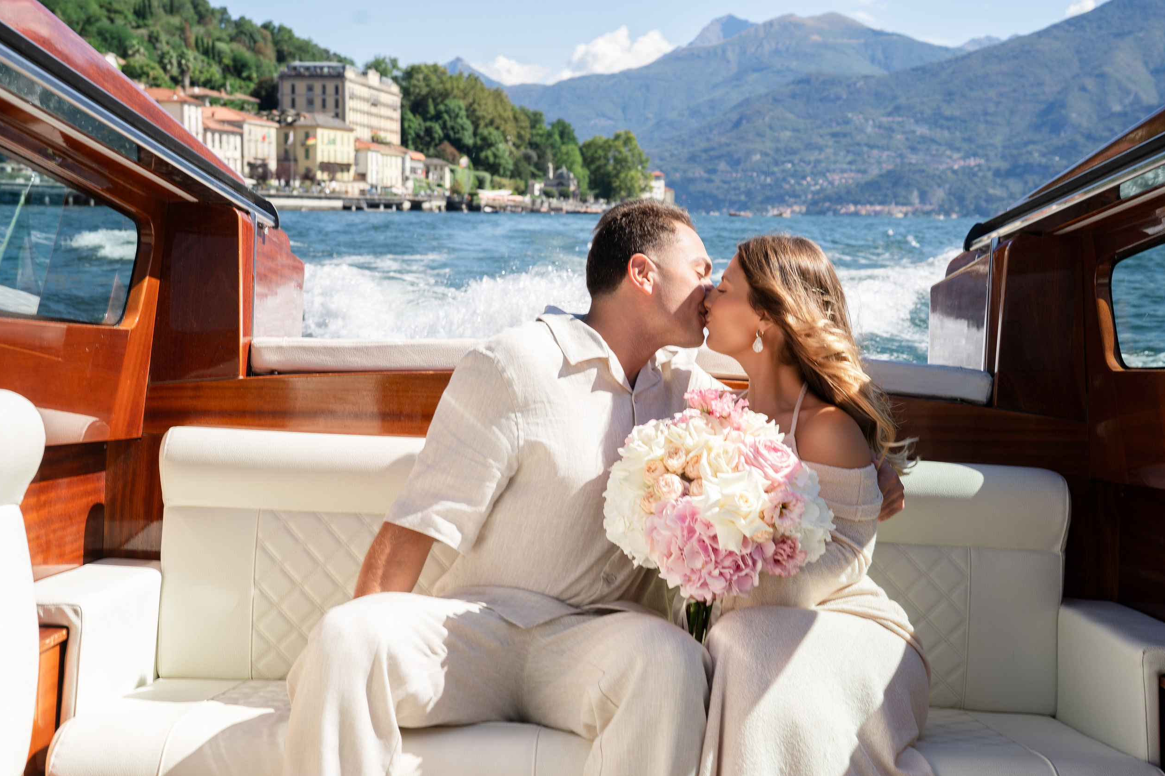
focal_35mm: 47
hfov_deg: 41.9
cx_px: 576
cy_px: 382
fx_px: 1521
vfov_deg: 28.6
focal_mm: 46
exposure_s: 1/250
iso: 100
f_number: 7.1
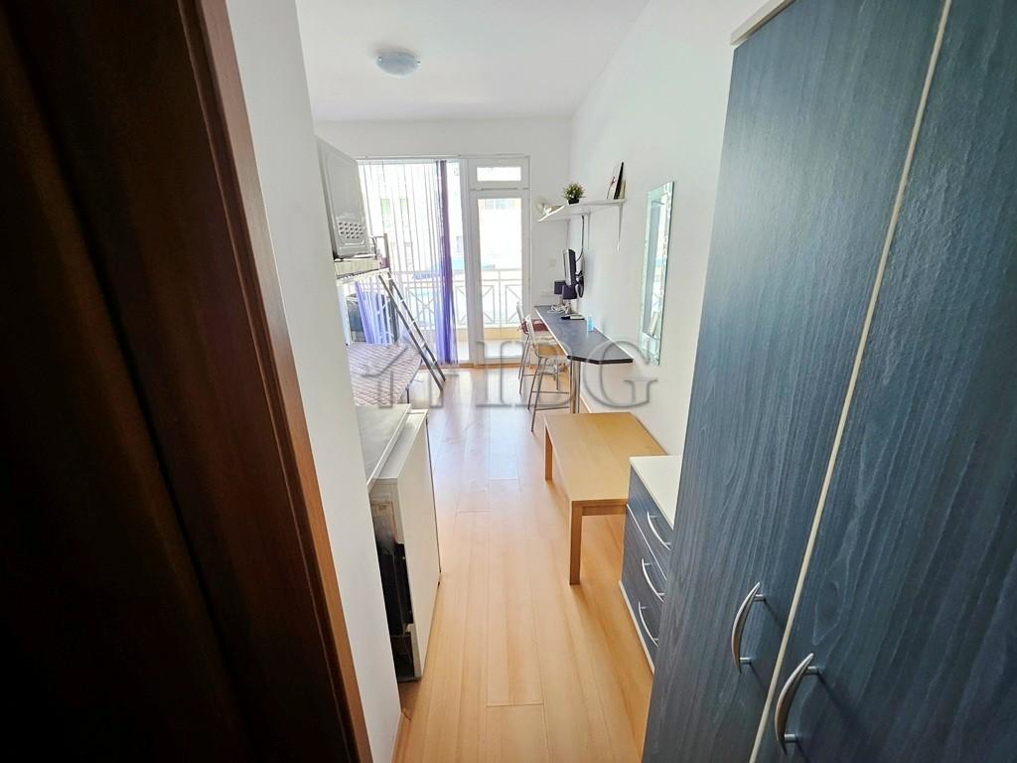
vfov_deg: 89.9
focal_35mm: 13
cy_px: 382
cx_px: 508
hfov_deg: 106.2
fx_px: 382
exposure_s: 1/50
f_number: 2.2
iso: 125
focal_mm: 1.7
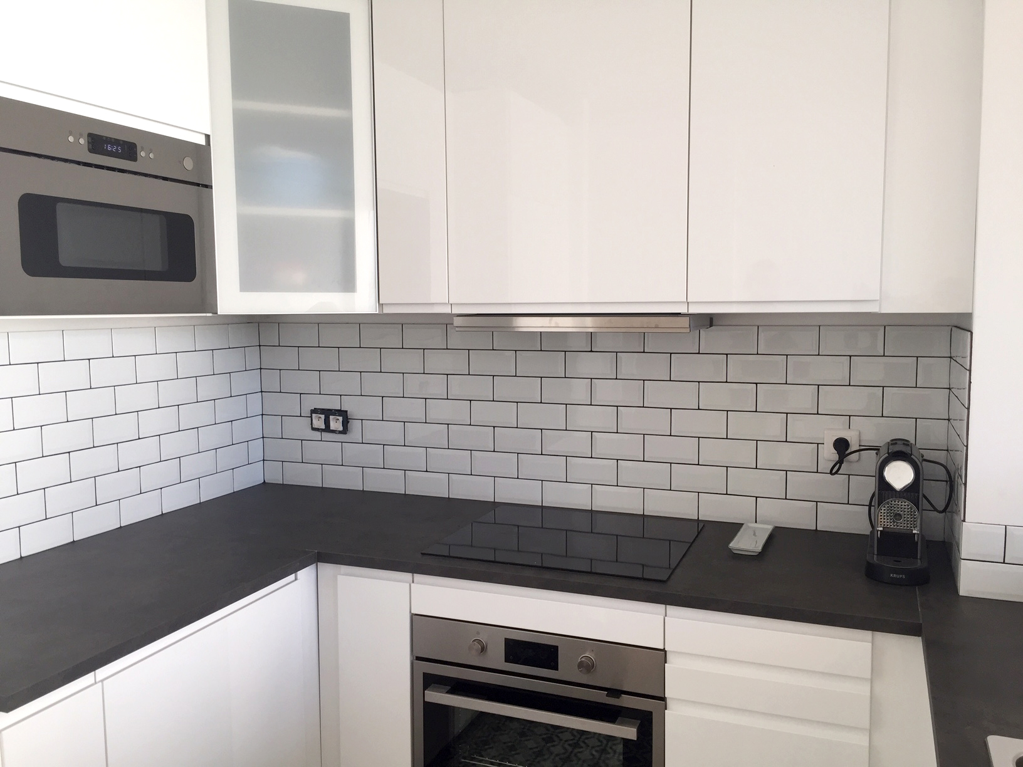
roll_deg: +0.7
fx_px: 857
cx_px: 512
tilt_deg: -5.5
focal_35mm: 29
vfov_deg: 48.2
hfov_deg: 61.7
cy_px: 384
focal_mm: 4.15
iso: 50
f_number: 2.2
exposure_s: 1/100
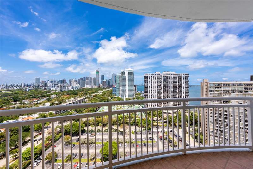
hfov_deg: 112.6
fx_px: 84
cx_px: 126
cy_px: 84
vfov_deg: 90.1
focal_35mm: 12
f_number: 8
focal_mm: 12
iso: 100
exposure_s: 1/100
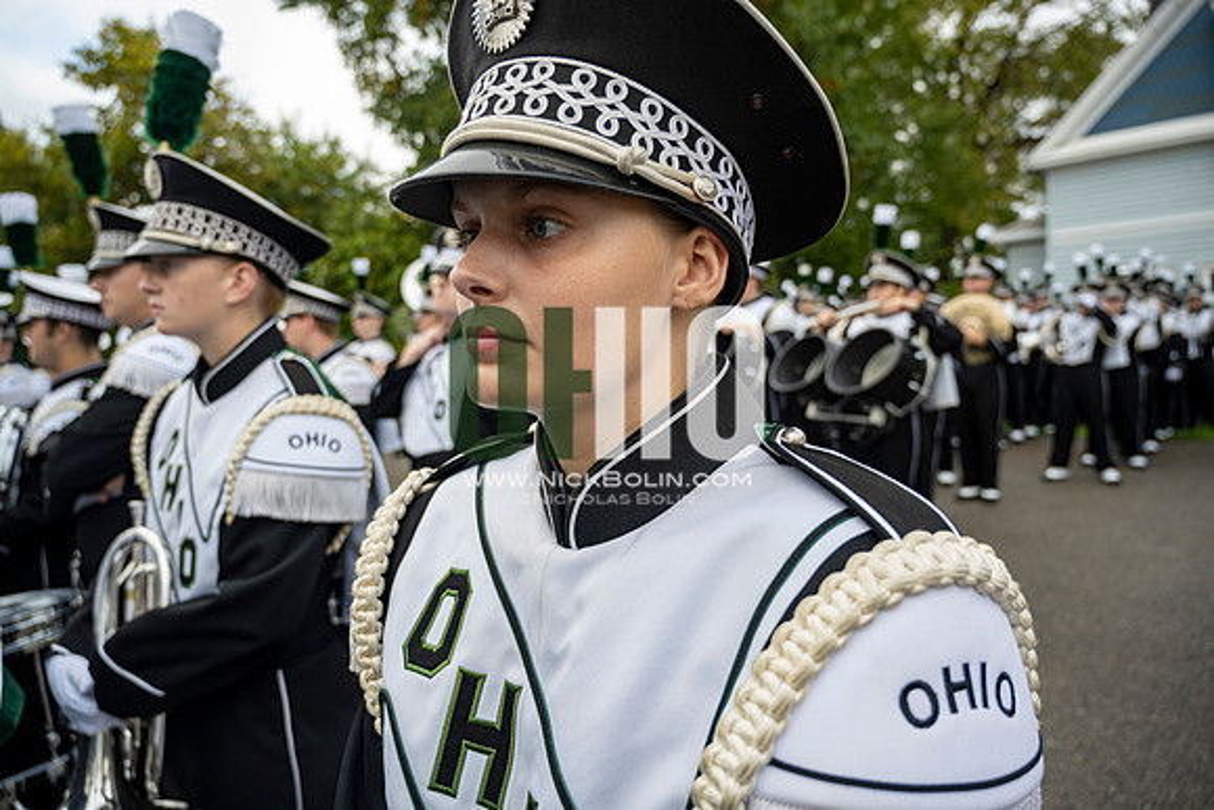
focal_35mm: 24
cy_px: 405
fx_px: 809
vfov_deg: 53.2
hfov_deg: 73.7
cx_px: 607
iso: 400
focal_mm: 24
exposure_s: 1/800
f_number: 4
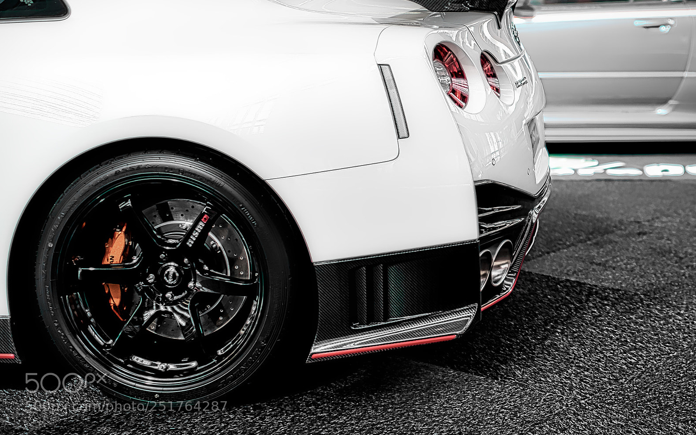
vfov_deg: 35.3
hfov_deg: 54.0
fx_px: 683
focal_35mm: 36
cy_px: 206
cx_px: 349
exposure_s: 1/200
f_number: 1.4
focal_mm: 35
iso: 100
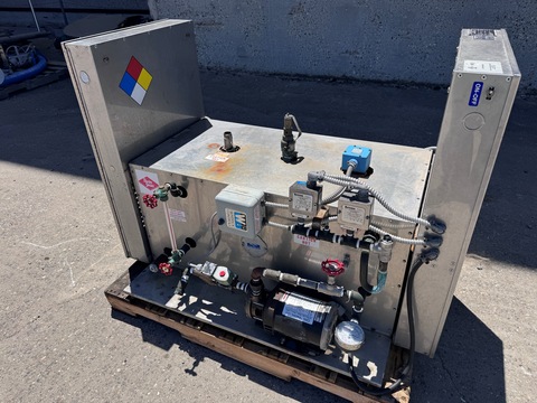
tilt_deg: -32.9
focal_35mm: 24
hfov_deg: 71.6
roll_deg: +1.5
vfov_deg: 56.8
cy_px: 202
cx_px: 268
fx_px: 372
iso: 80
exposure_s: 1/5348
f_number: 1.78
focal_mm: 6.76
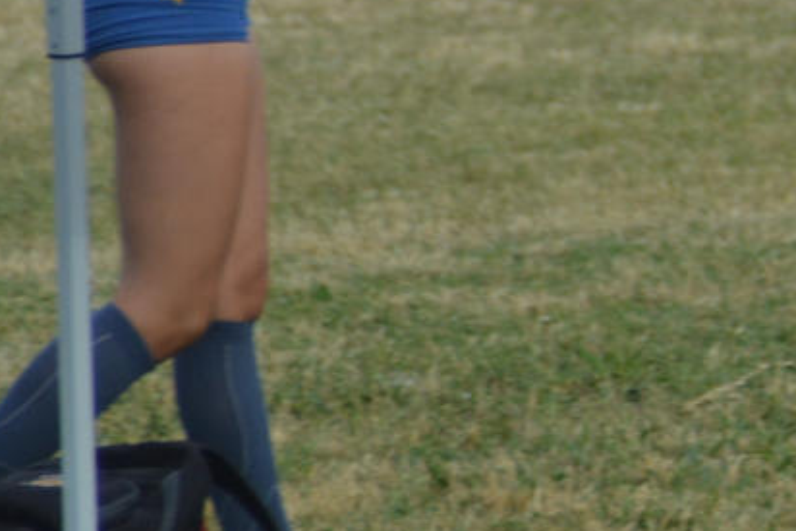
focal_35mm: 1491
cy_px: -9
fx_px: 32977
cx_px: 1492
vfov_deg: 0.9
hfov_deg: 1.4
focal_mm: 200
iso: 450
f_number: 6.3
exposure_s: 1/1000
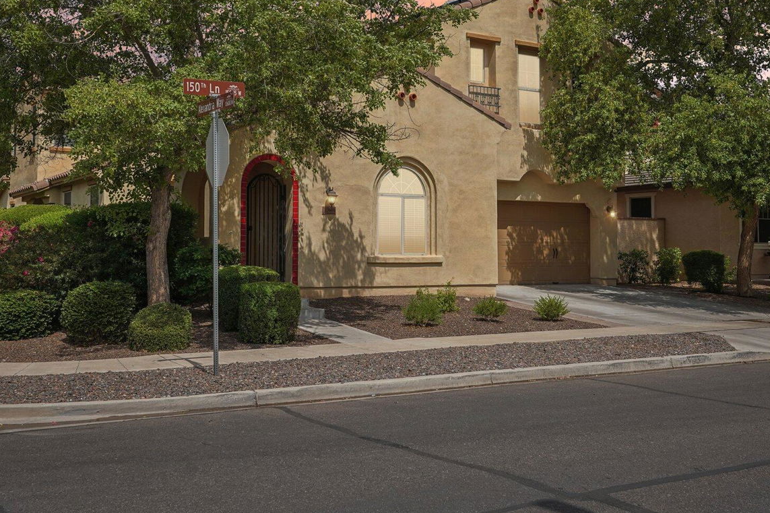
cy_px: 184
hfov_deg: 46.4
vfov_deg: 31.7
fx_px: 898
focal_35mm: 42
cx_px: 355
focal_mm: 30
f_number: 8
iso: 400
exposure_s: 1/1000
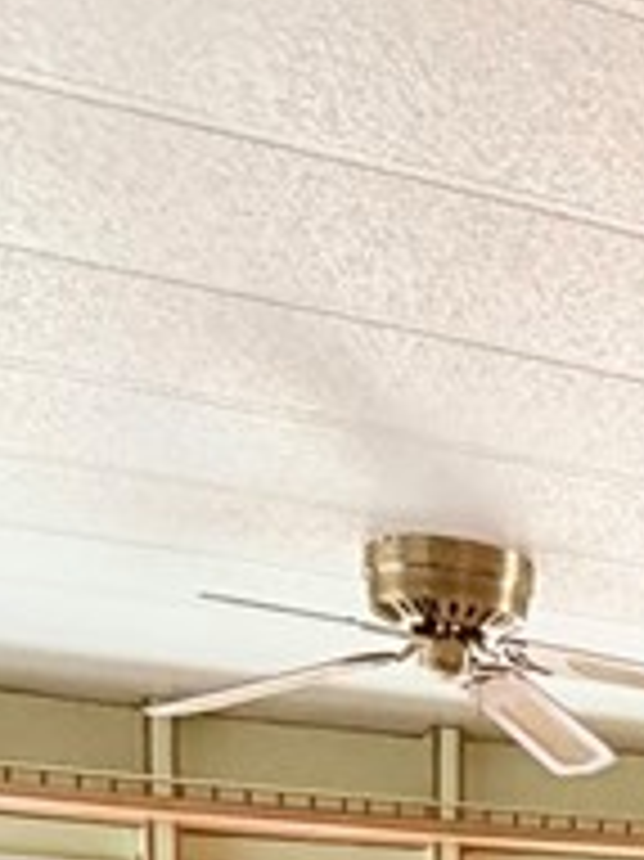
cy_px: 1297
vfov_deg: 21.7
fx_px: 1862
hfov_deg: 17.8
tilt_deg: -5.5
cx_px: 928
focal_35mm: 75
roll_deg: -2.0
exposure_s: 1/60
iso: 500
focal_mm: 2.22
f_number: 2.2
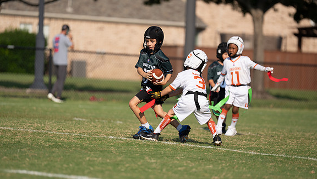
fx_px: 1774
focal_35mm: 211
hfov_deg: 10.2
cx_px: 158
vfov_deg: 5.8
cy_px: 85
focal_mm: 200
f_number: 2.8
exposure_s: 1/4000
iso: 200
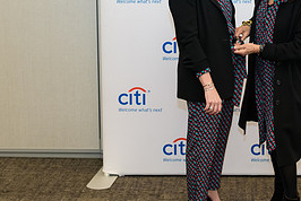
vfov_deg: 18.3
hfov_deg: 27.0
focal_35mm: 74
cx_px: 218
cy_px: 39
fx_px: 619
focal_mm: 34
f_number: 4
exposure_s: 1/125
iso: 800
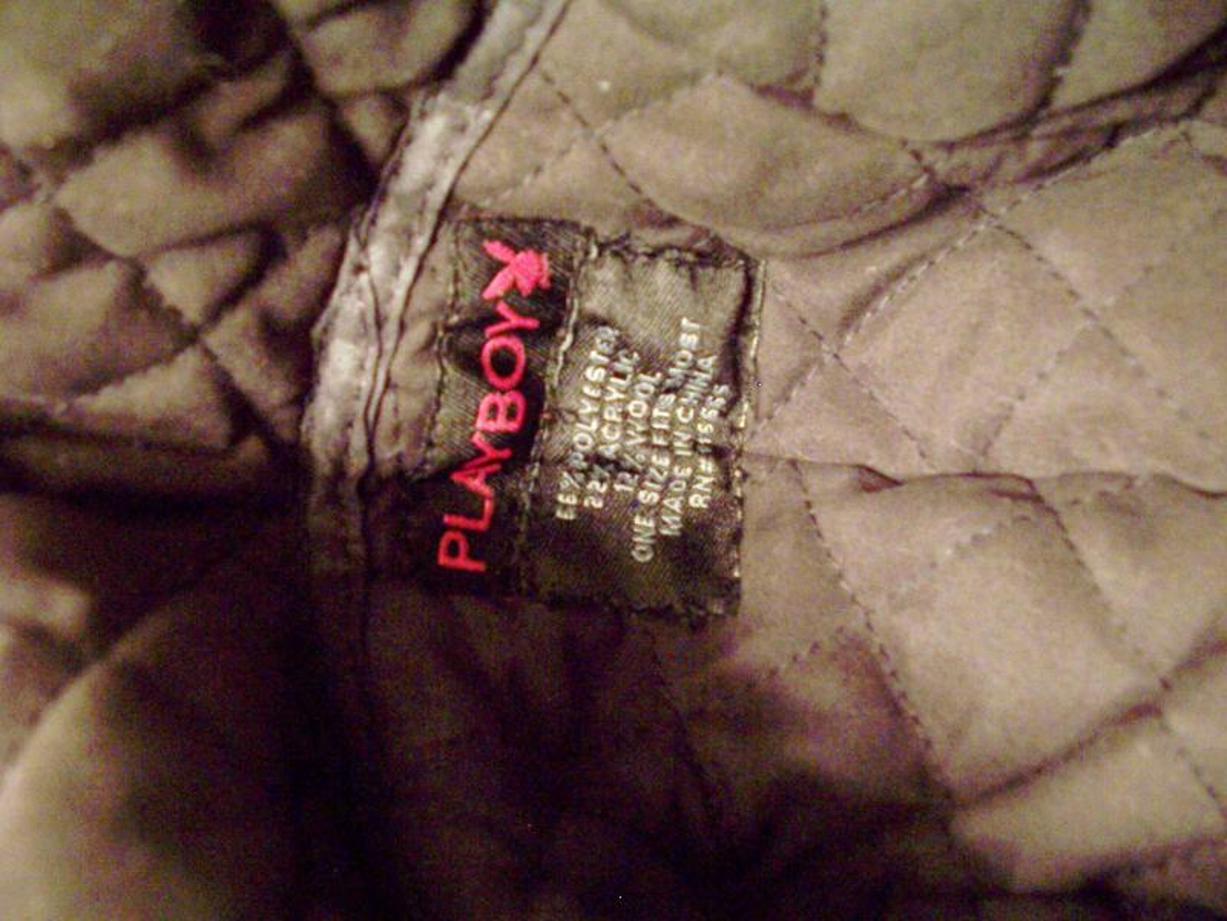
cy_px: 460
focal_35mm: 35
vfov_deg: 40.7
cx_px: 614
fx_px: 1241
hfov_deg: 52.6
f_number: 2.8
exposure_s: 1/8
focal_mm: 6
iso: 140
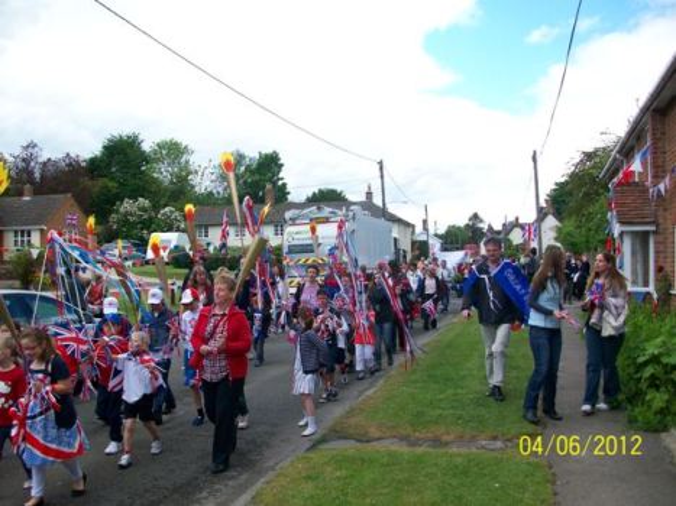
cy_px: 253
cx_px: 338
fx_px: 664
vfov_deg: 41.8
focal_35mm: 34
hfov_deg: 54.0
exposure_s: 1/560
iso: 80
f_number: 2.8
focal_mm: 5.7
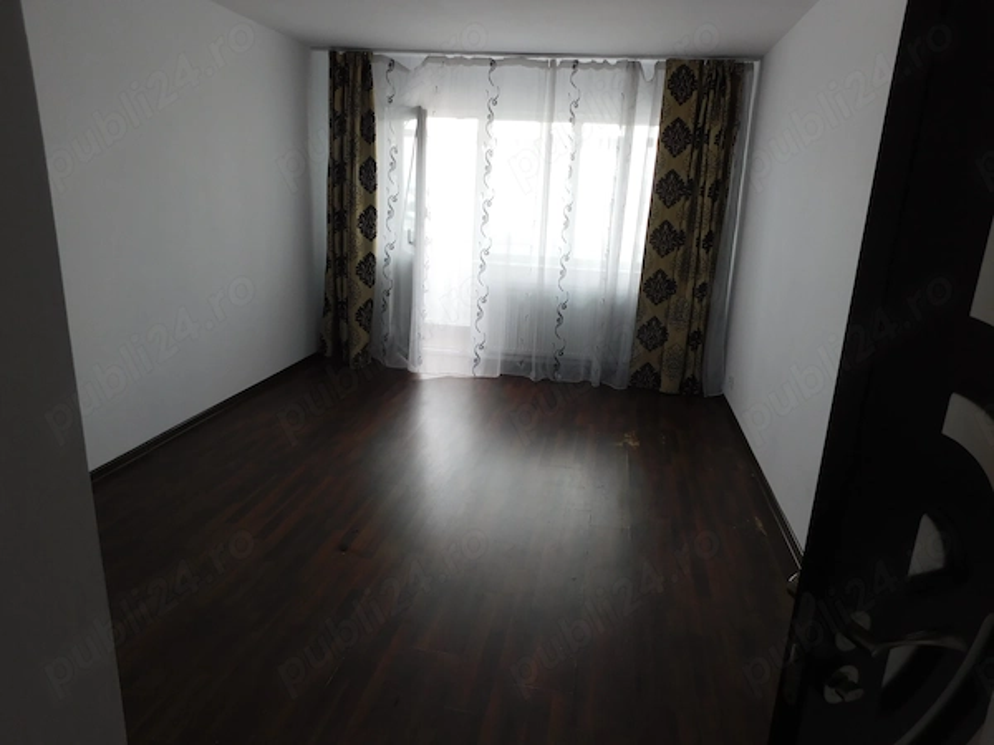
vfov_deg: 58.9
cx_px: 497
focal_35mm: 23
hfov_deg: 73.9
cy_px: 372
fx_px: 660
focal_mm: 4
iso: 125
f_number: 3
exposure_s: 1/30
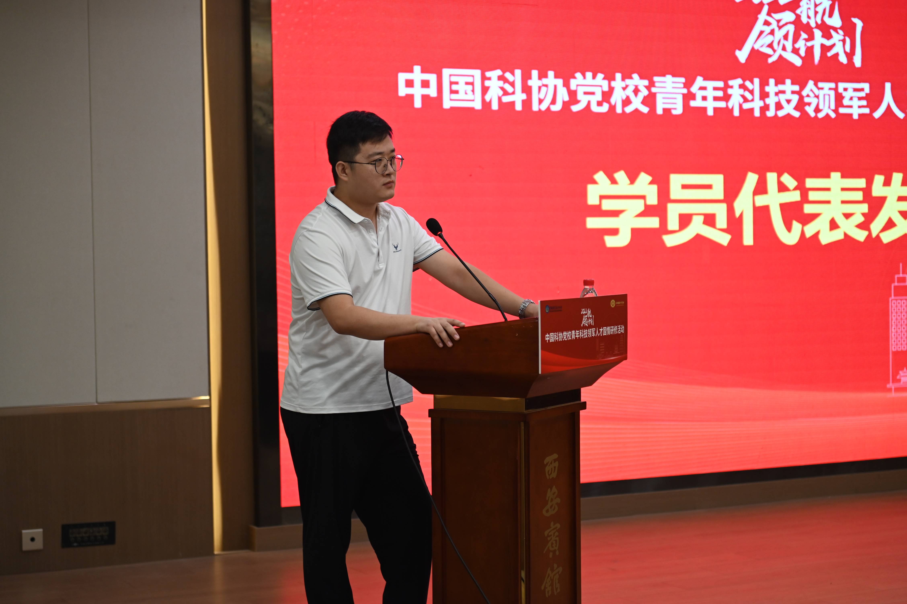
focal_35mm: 70
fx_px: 1763
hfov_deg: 28.8
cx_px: 454
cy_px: 302
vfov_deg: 19.5
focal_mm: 70
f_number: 2.8
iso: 1000
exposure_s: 1/250
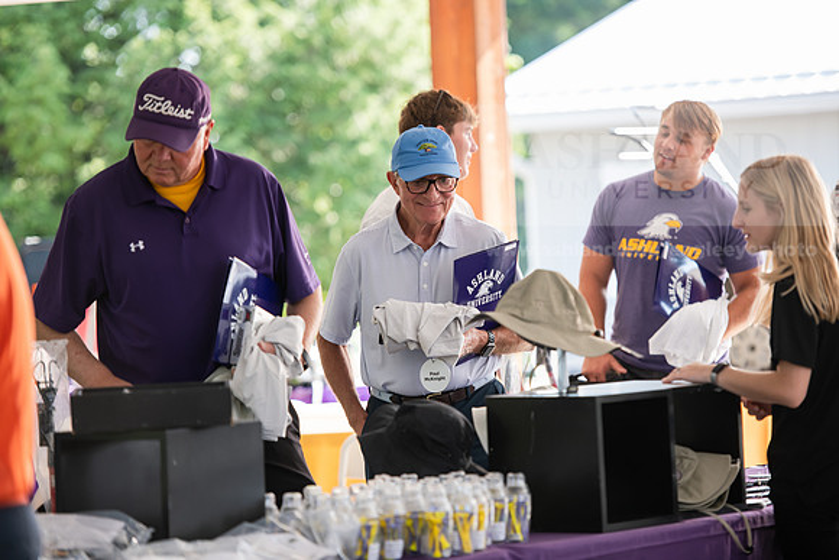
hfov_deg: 13.2
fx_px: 3613
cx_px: 420
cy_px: 280
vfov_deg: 8.9
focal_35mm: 155
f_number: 3.2
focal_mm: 155
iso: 250
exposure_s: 1/200
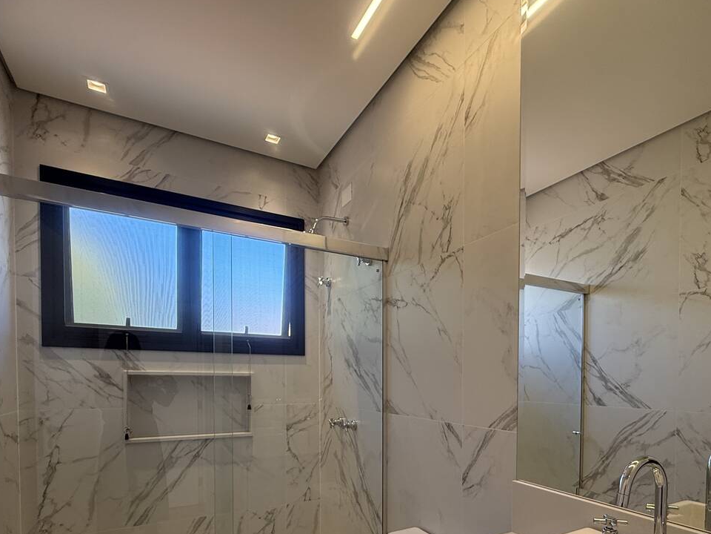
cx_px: 418
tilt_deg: -1.7
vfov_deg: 60.4
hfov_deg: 78.3
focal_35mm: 21
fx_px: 431
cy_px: 392
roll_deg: -0.5
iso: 125
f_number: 2.2
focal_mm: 2.22
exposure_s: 1/120
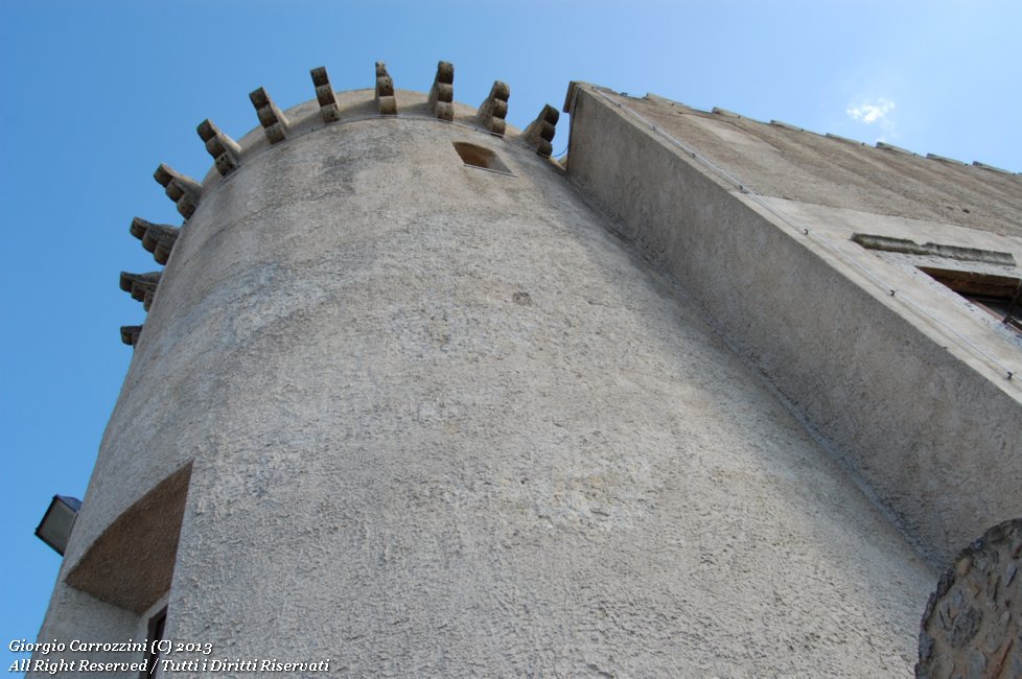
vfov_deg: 47.8
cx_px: 511
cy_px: 340
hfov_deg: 67.4
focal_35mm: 27
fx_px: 766
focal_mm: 18
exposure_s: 1/250
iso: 200
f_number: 8
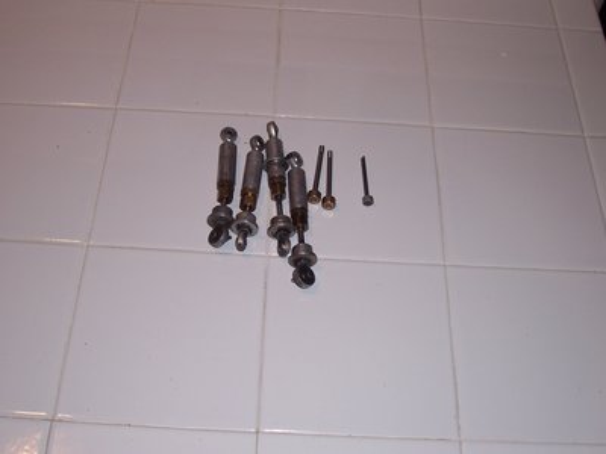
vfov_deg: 34.3
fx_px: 735
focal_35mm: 42
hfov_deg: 44.8
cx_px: 303
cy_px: 227
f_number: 3
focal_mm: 7
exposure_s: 1/60
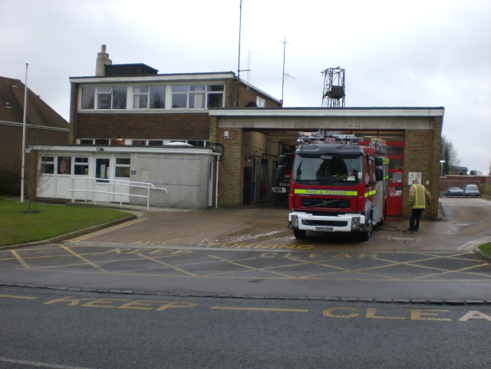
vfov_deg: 37.7
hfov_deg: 49.0
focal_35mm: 38
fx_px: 539
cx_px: 246
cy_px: 184
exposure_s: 1/200
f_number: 3.1
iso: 100
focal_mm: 6.3
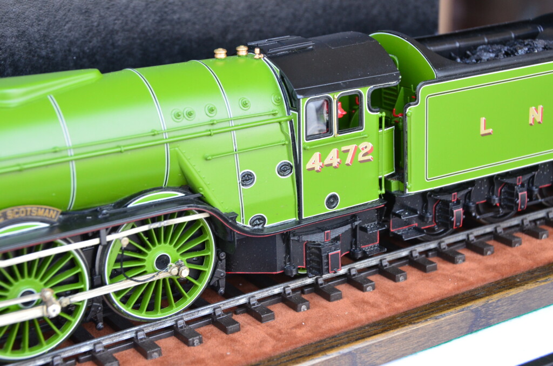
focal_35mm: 72
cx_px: 276
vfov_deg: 18.8
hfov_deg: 28.1
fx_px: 1104
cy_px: 183
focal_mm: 48
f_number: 8
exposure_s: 1/60
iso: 800
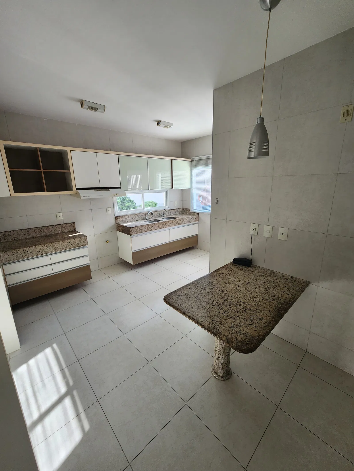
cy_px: 236
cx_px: 177
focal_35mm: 13
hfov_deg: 89.9
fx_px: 177
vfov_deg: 106.2
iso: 80
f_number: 2.2
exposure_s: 1/100
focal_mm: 2.2
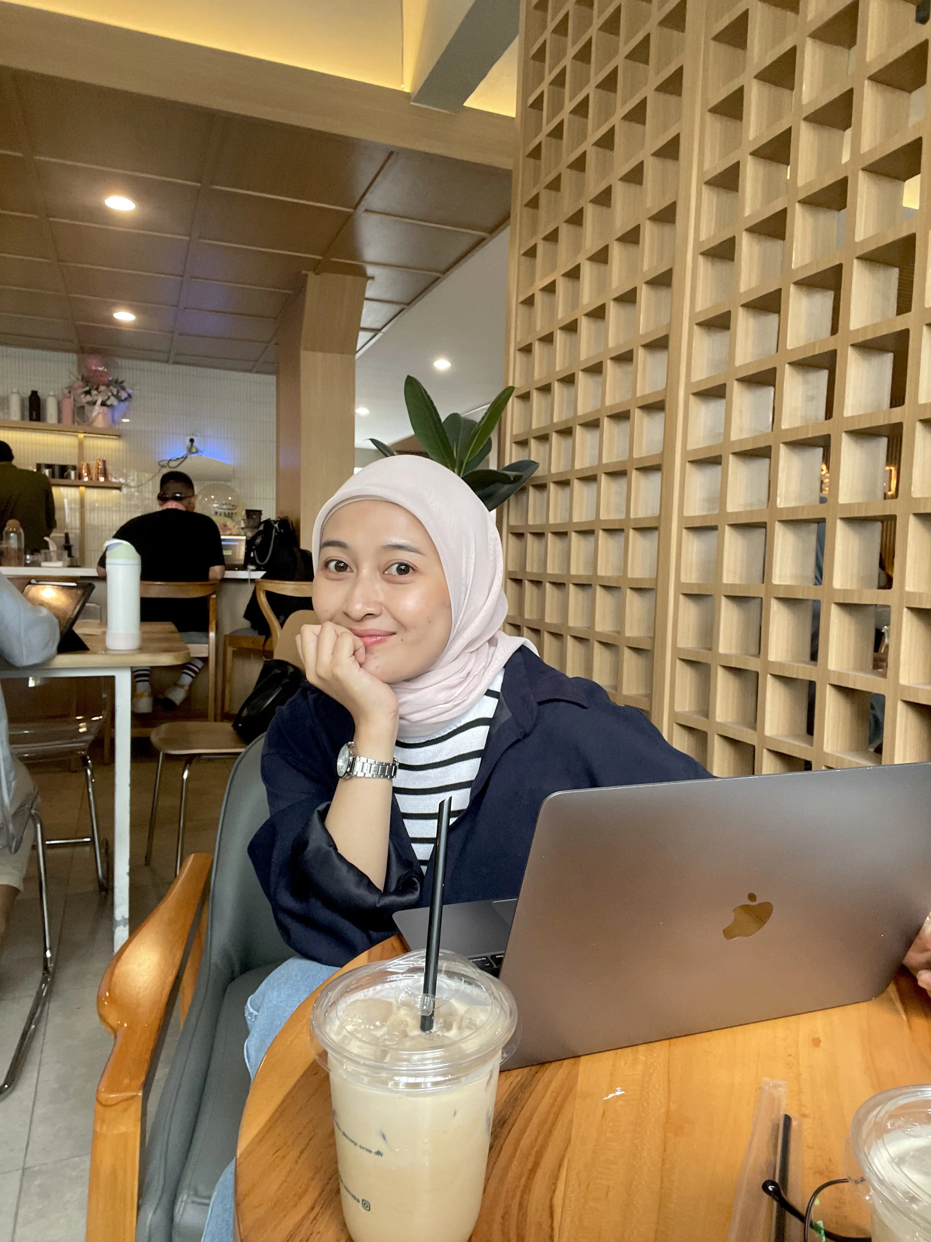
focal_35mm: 23
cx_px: 466
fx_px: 825
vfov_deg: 73.9
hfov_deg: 58.9
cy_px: 621
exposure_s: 1/50
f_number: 2.2
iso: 100
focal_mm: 2.71
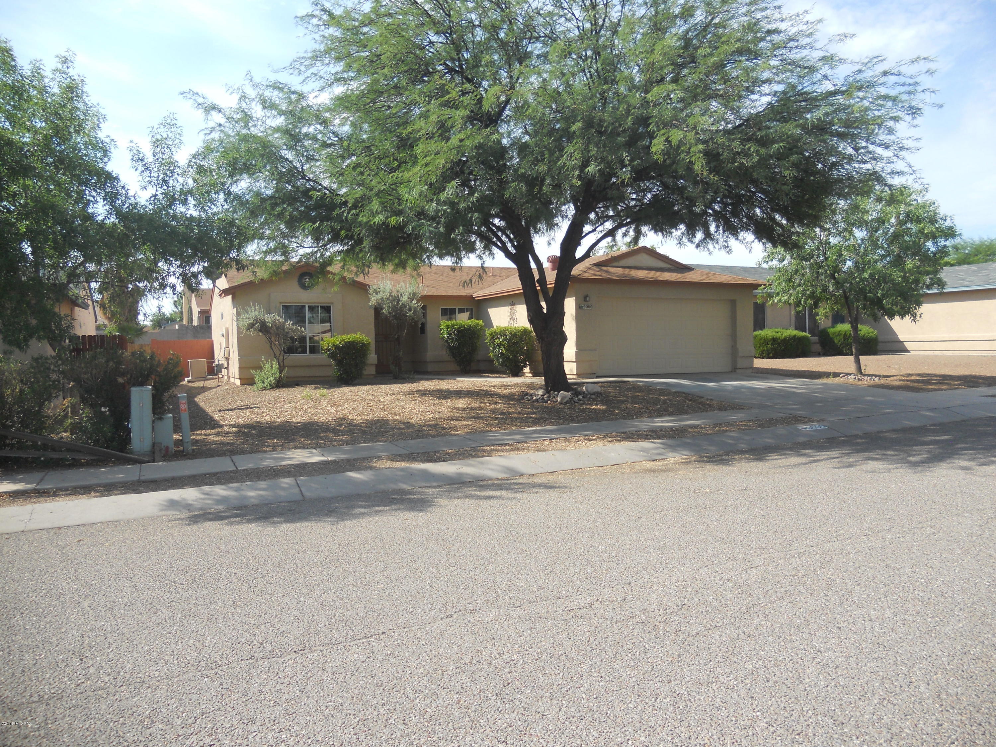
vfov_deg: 51.4
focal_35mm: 27
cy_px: 374
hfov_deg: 65.3
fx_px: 777
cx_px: 498
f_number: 3.2
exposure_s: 1/500
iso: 80
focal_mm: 4.9
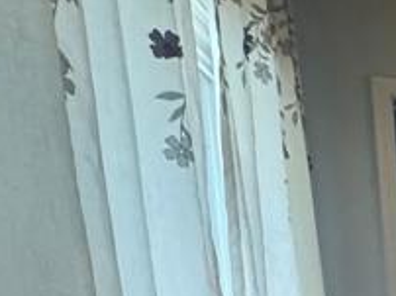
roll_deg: -1.7
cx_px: 855
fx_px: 811
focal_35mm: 71
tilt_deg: -10.0
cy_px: 465
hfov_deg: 17.0
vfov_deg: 18.1
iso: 1000
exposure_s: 1/40
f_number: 2.2
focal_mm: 2.22
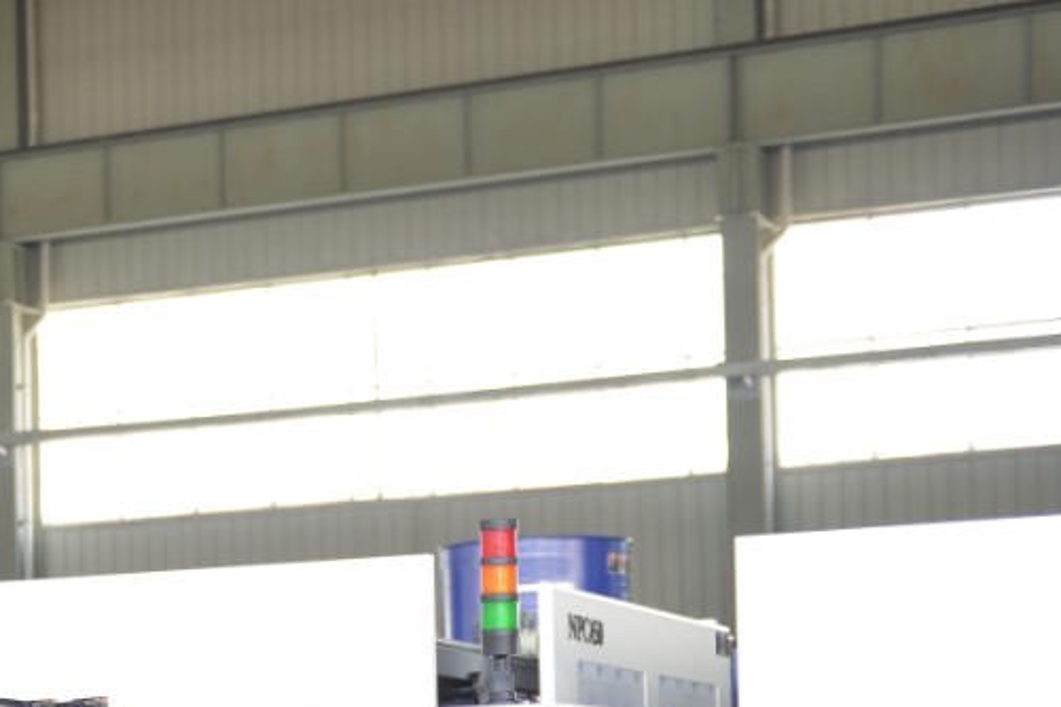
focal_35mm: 115
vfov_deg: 11.7
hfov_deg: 16.0
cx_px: -612
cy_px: 818
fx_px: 3389
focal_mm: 36
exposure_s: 1/40
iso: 160
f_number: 3.2
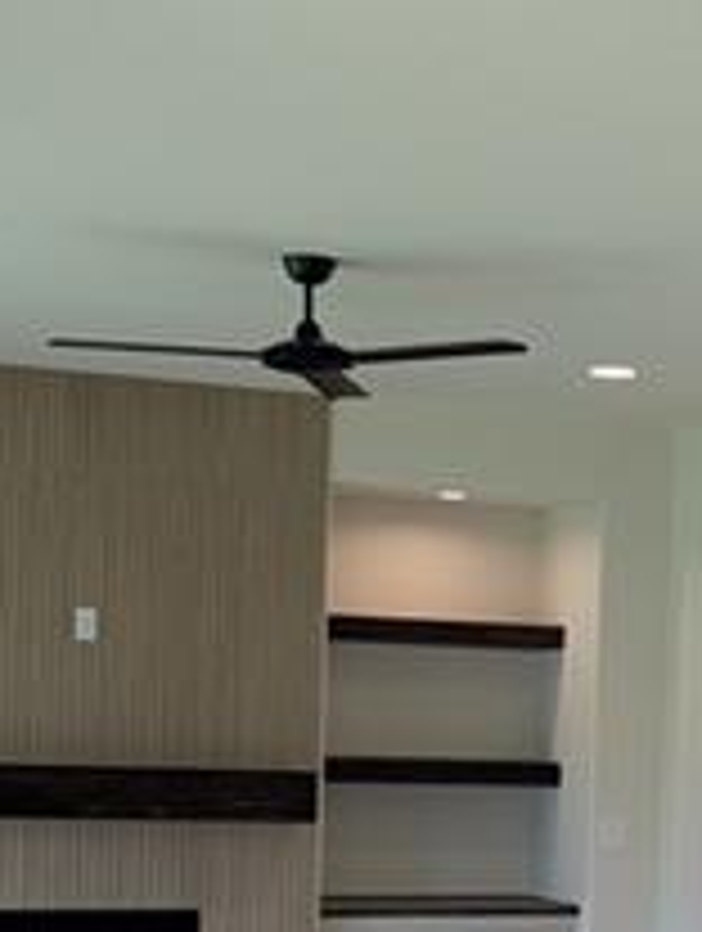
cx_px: 634
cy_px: 788
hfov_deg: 16.4
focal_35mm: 89
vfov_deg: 21.6
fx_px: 2399
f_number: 1.85
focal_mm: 6.81
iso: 46
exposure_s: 1/60
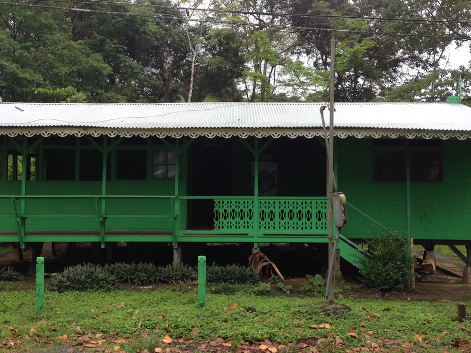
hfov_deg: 38.2
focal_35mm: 50
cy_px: 156
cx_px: 227
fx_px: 680
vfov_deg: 29.1
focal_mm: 4.28
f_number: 2.4
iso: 50
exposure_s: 1/219
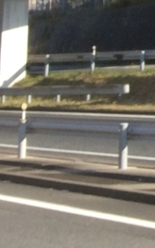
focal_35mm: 146
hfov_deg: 8.0
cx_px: 424
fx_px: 986
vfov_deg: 13.6
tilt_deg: +7.4
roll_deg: -0.1
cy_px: -101
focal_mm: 3.3
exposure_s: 1/602
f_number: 2.4
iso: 32
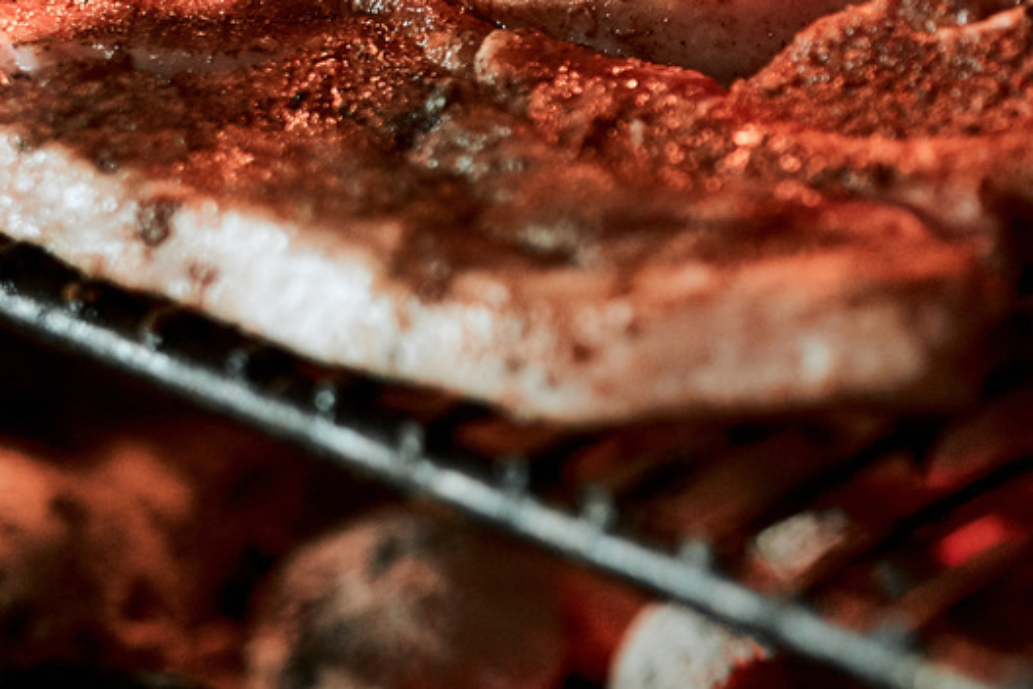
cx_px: 1624
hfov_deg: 10.9
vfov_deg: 7.6
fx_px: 5165
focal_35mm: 180
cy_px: 213
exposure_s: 1/100
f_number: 2
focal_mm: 50
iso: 250
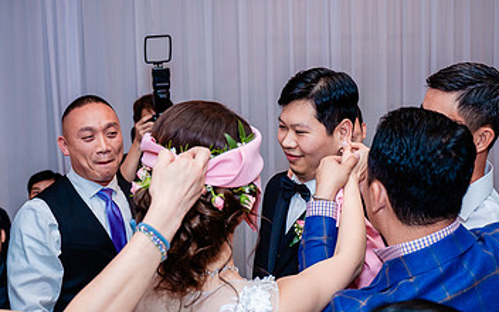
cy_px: 181
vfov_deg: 27.4
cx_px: 248
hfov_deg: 42.6
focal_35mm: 47
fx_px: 639
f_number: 3.5
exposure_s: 1/160
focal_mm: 28
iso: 640
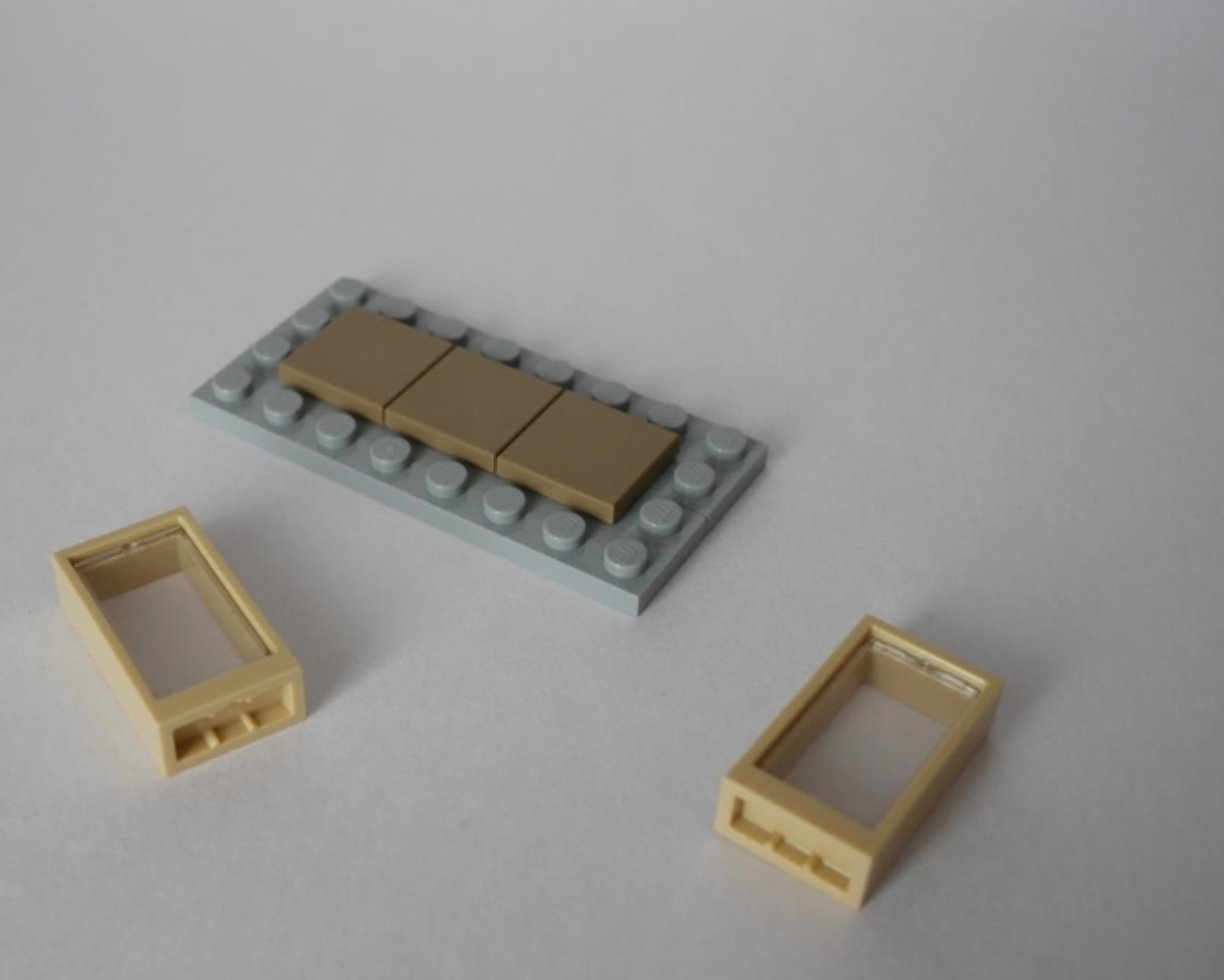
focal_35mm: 50
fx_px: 1811
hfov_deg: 37.2
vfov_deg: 30.2
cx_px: 480
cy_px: 509
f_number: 5
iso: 640
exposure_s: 1/60
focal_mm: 20
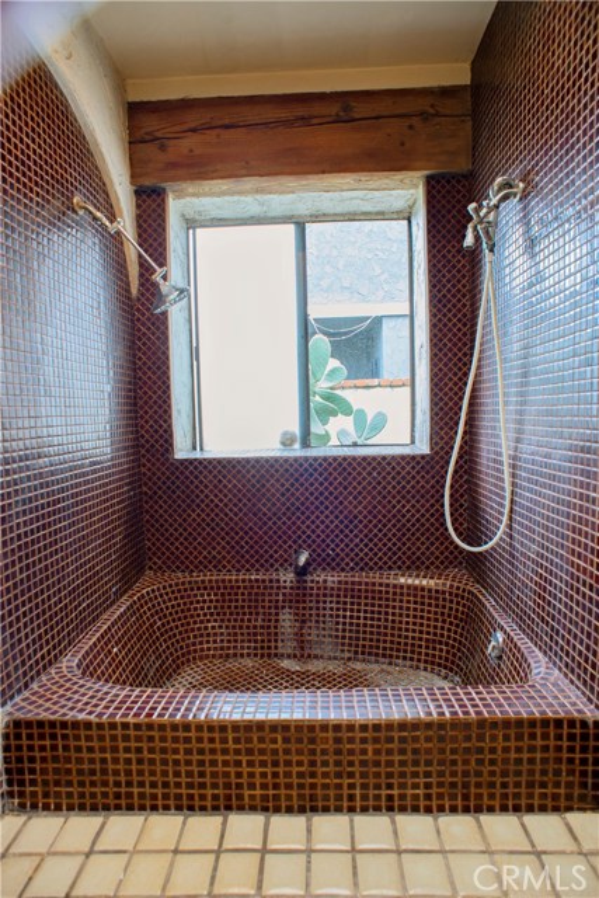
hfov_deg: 62.0
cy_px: 449
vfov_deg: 84.0
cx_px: 300
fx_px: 499
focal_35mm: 20
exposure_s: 1/15
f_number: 6.3
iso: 400
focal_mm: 20
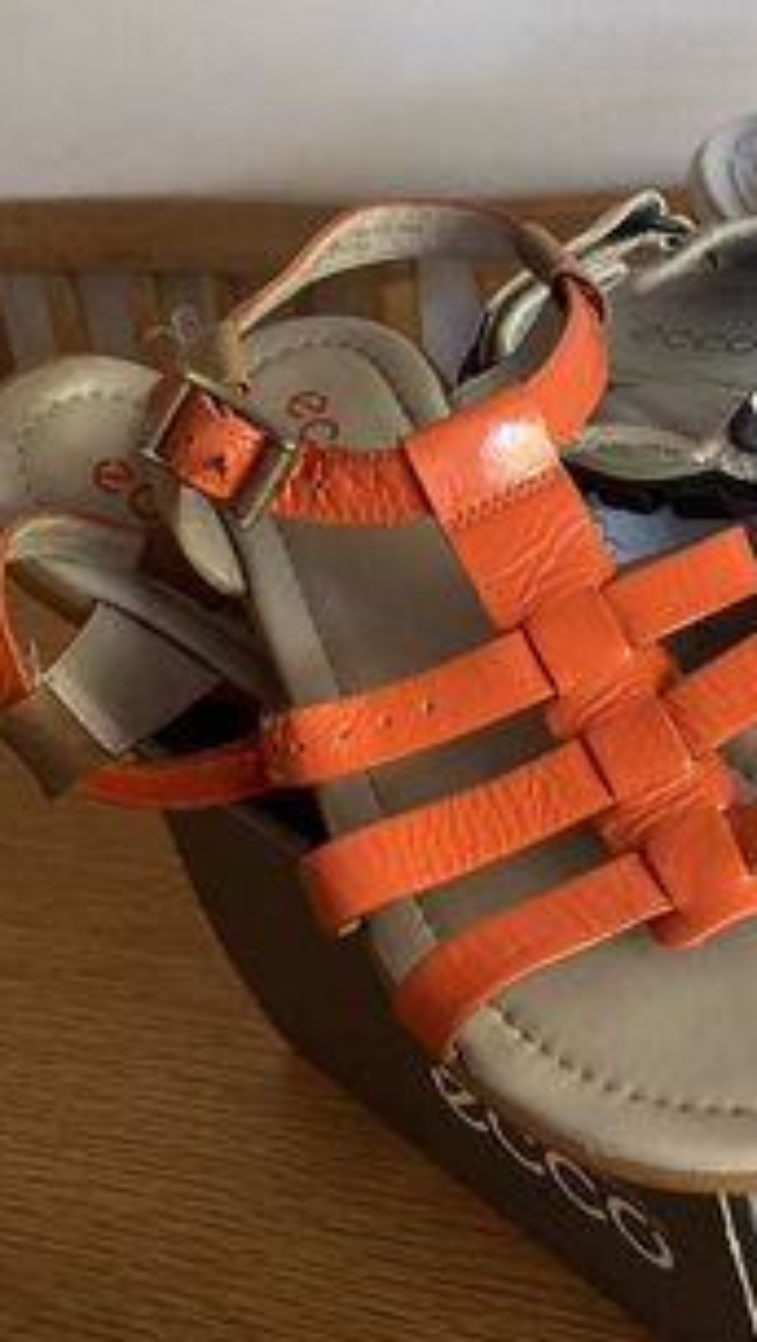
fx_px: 1781
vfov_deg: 41.0
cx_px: 808
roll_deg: +12.0
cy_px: 502
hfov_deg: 22.8
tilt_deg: -32.7
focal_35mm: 50
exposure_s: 1/60
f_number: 1.8
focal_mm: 3.99
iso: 250
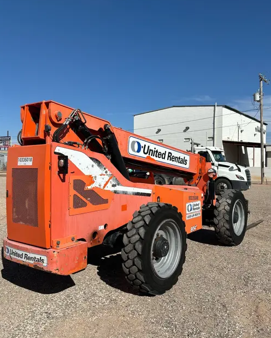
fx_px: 301
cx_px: 144
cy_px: 166
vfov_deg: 58.8
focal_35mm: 30
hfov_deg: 48.5
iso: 50
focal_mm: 5.96
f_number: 1.6
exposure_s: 1/6711
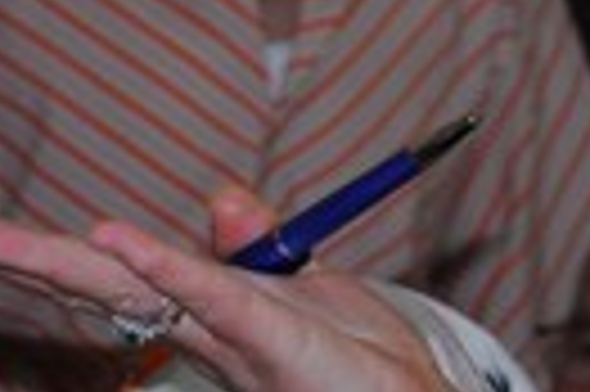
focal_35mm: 403
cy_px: -74
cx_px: 1405
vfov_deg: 3.4
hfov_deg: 5.0
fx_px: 6604
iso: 200
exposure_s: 1/60
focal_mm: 55
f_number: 5.6
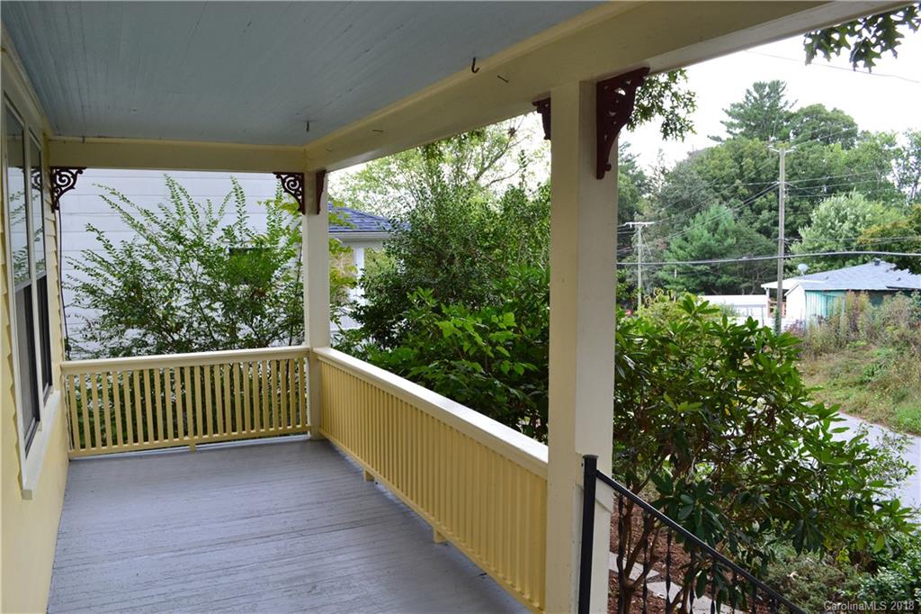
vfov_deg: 47.9
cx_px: 460
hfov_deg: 67.4
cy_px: 307
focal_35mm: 27
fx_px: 690
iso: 400
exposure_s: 1/60
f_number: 8
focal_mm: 18
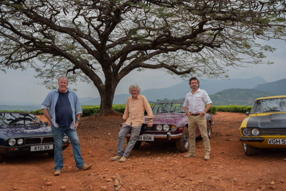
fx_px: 258
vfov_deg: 40.5
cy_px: 96
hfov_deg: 58.0
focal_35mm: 32
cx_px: 143
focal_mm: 32.5
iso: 50
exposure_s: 1/250
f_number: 5.6
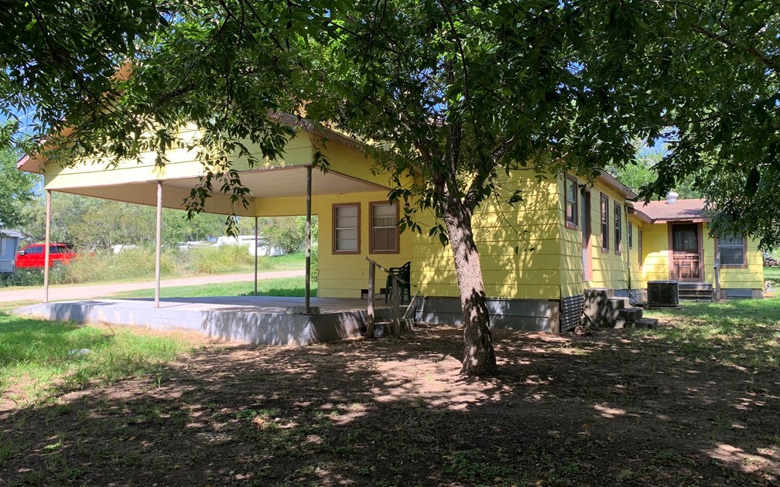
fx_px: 595
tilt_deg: +4.9
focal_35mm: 28
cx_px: 387
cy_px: 247
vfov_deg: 44.5
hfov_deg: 66.5
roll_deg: -1.4
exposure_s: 1/280
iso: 25
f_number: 1.8
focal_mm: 4.25
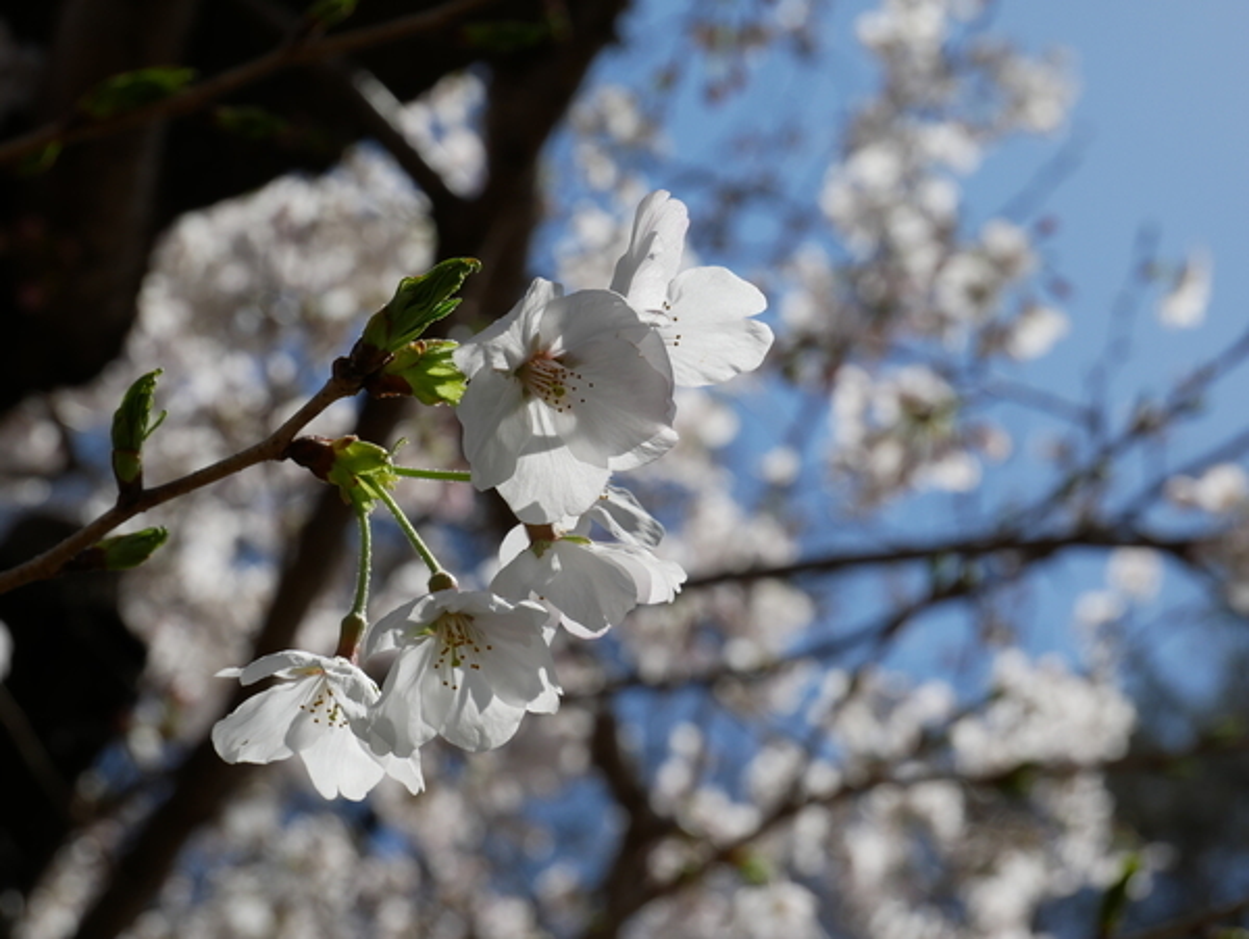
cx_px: 624
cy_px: 470
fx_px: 3539
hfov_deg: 20.0
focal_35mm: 98
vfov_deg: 15.1
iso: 200
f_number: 10
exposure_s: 1/640
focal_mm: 49
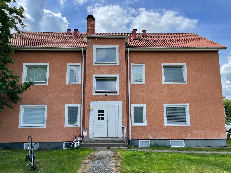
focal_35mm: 27
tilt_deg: +8.9
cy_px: 85
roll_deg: +0.4
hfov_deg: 65.3
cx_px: 116
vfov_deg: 51.4
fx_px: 180
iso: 32
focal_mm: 4.2
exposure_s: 1/1887
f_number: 1.6
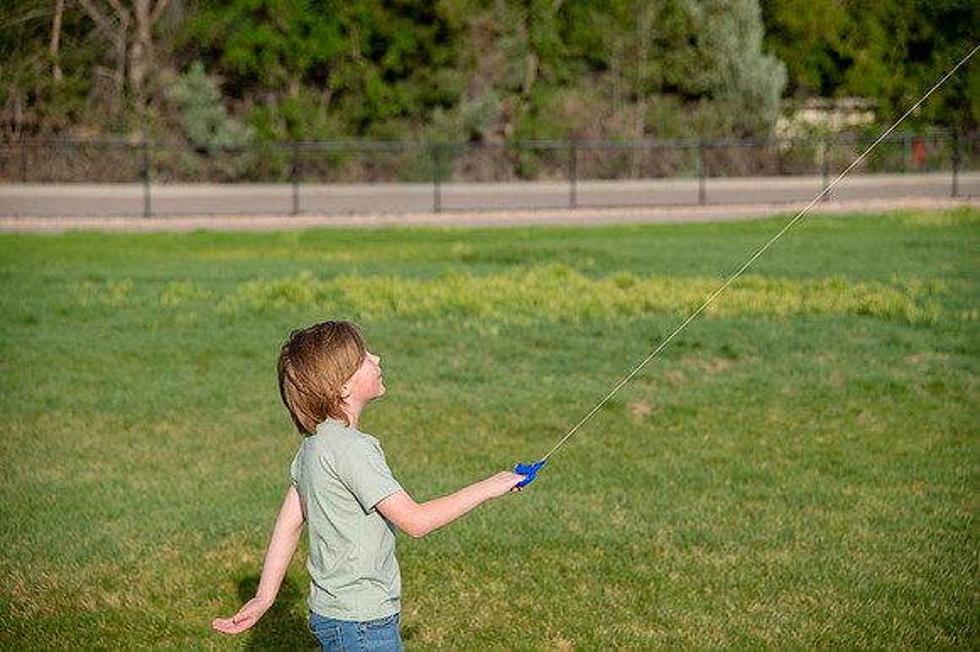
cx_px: 490
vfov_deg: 13.0
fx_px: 2857
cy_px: 326
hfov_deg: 19.5
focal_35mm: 105
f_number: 5
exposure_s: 1/800
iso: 200
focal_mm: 105
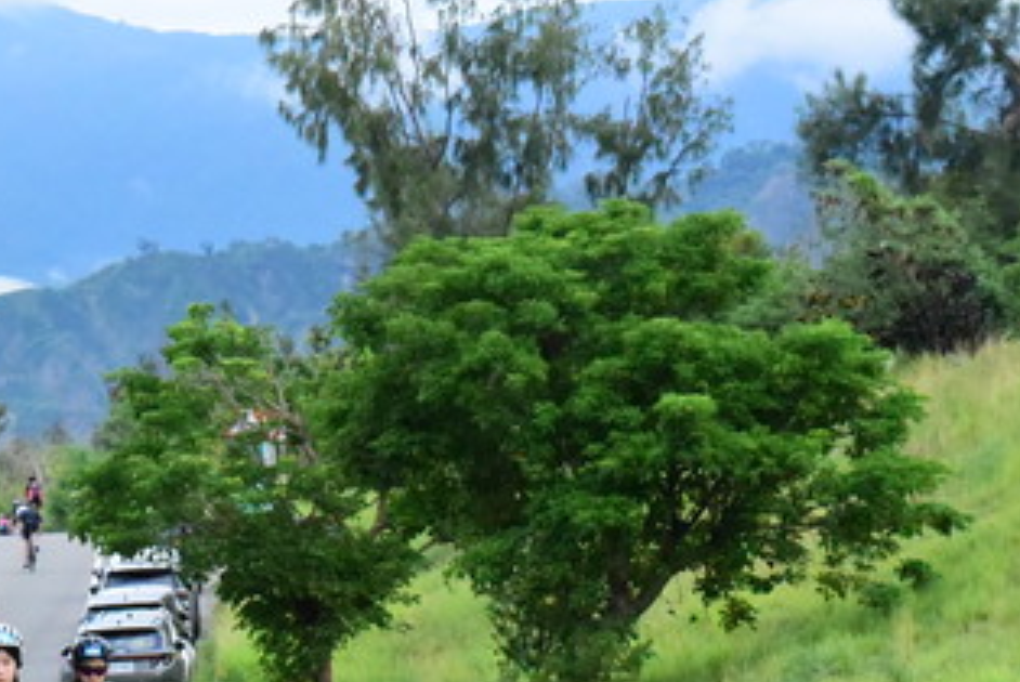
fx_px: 8593
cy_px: 700
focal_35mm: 303
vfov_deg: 4.5
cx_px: 26
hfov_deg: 6.8
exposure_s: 1/2000
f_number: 11
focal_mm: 122
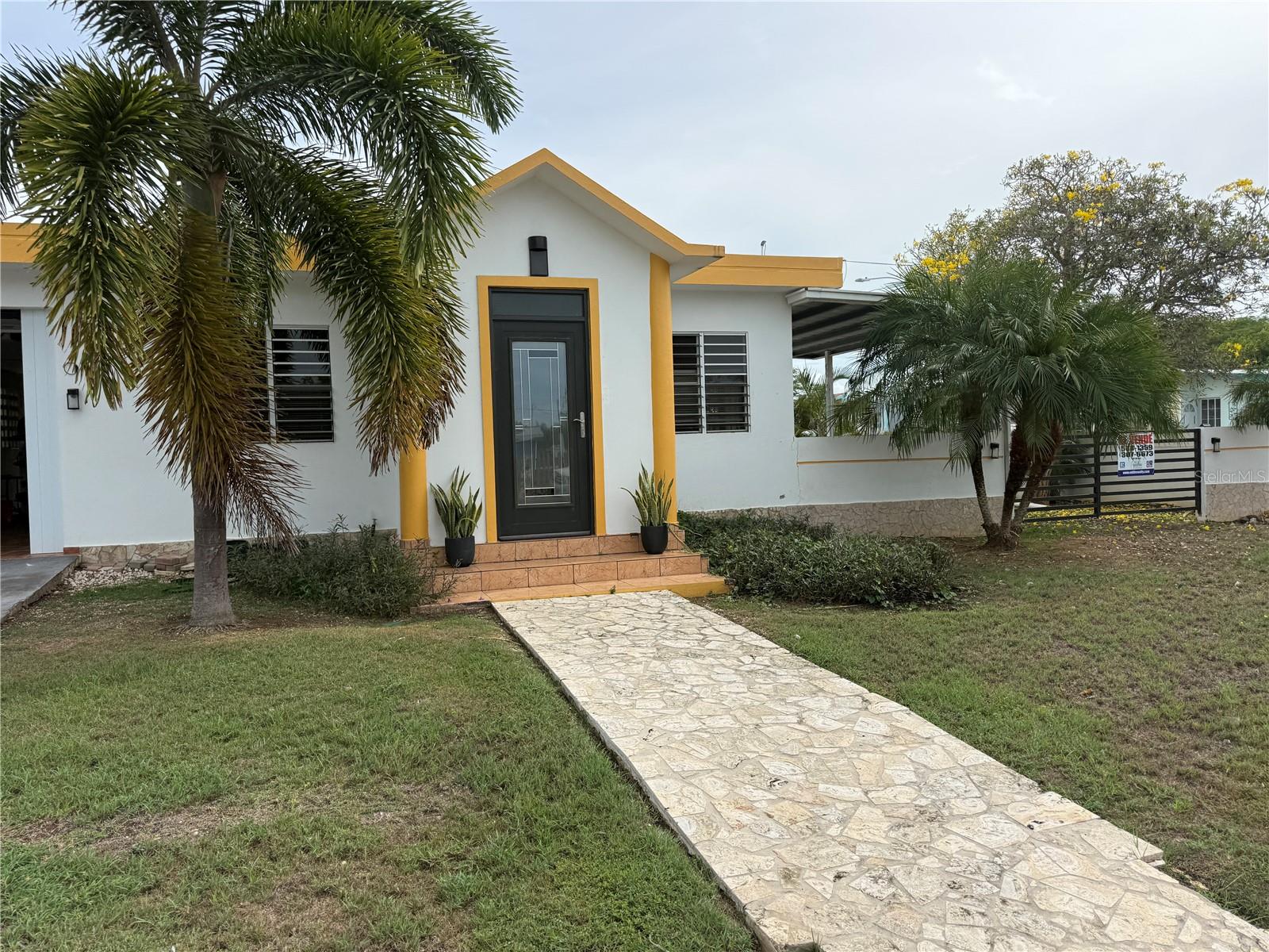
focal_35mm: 24
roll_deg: +1.6
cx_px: 634
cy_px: 476
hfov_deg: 71.6
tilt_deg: -0.9
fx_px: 880
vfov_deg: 56.8
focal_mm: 6.76
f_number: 1.78
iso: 80
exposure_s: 1/5714
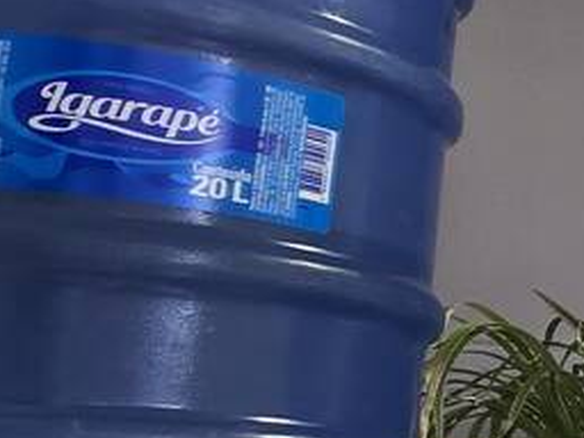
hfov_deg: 13.8
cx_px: 1512
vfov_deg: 20.0
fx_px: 1232
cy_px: 347
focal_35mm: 73
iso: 125
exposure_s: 1/60
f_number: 2.2
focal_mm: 2.2
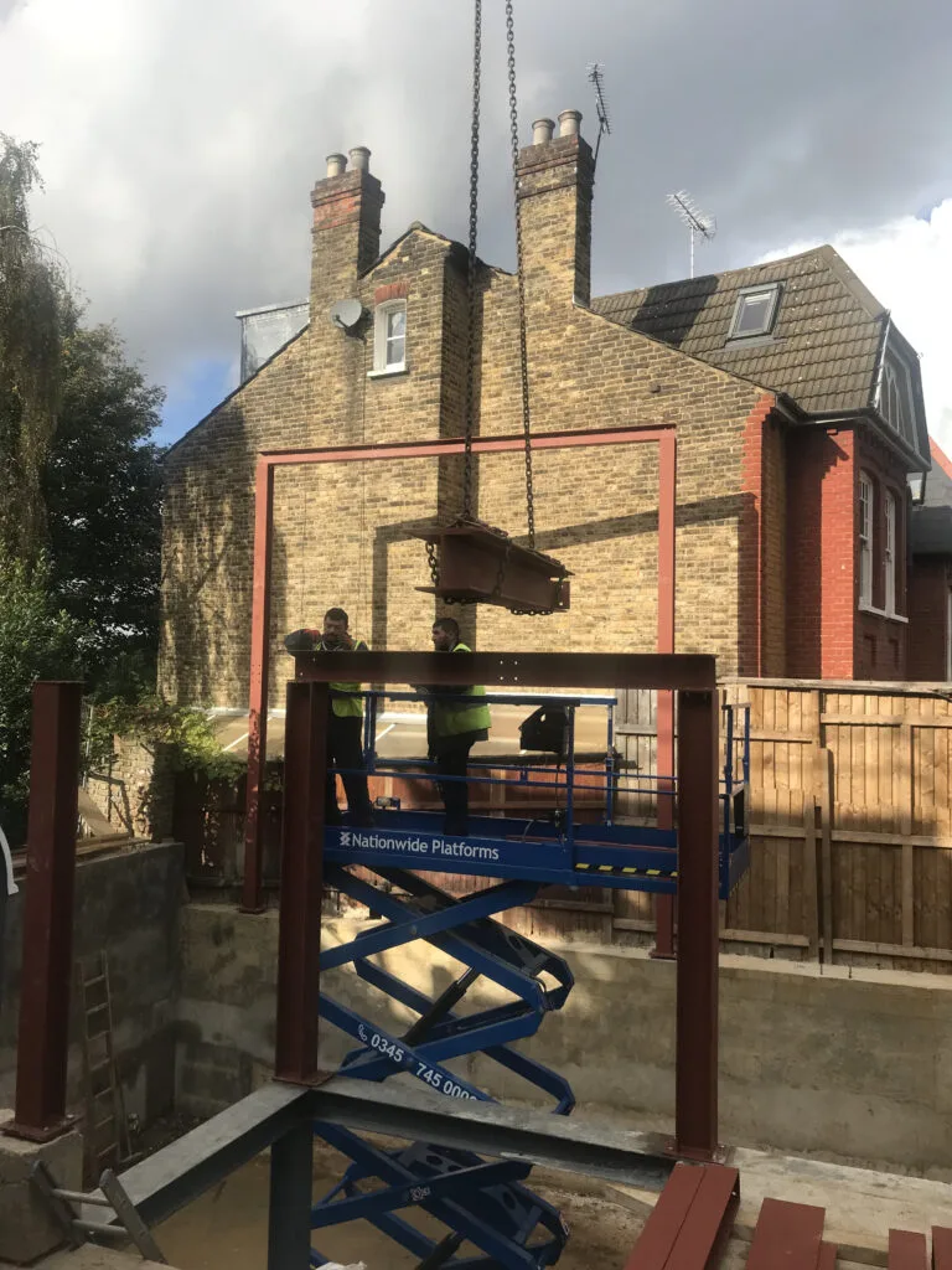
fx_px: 1027
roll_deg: -1.2
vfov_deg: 63.4
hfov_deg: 49.7
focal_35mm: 28
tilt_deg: +4.1
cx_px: 476
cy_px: 635
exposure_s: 1/1916
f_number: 1.8
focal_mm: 3.99
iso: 20
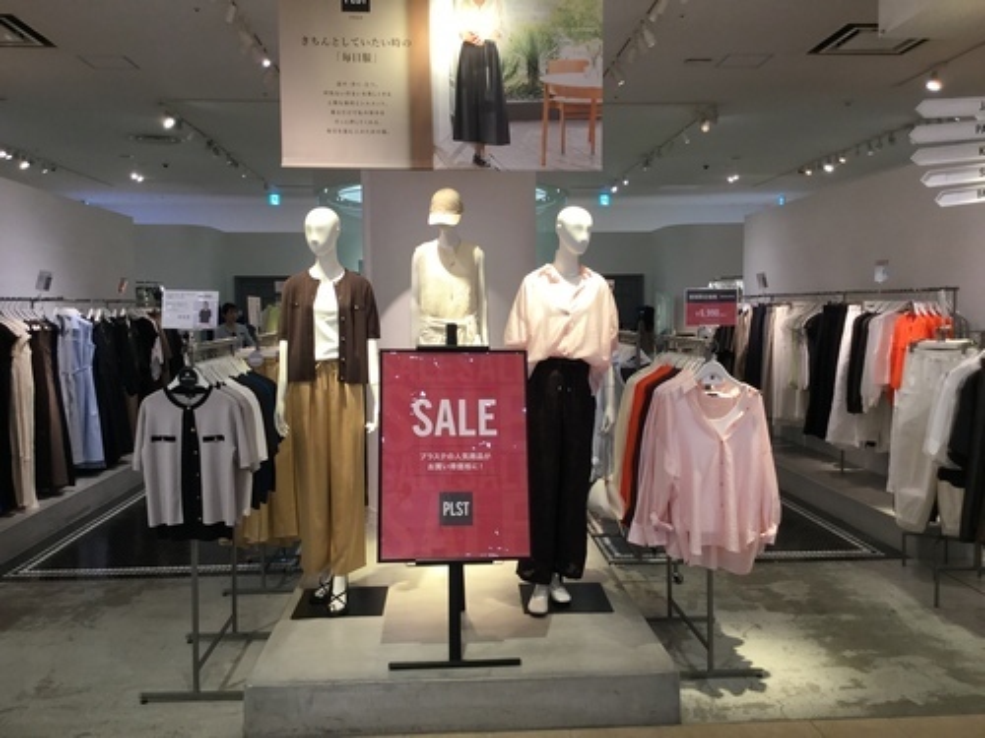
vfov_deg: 45.4
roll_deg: +1.0
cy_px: 369
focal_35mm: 31
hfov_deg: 58.4
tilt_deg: -4.1
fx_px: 882
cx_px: 492
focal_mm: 3.3
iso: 25
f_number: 2.4
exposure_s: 1/40
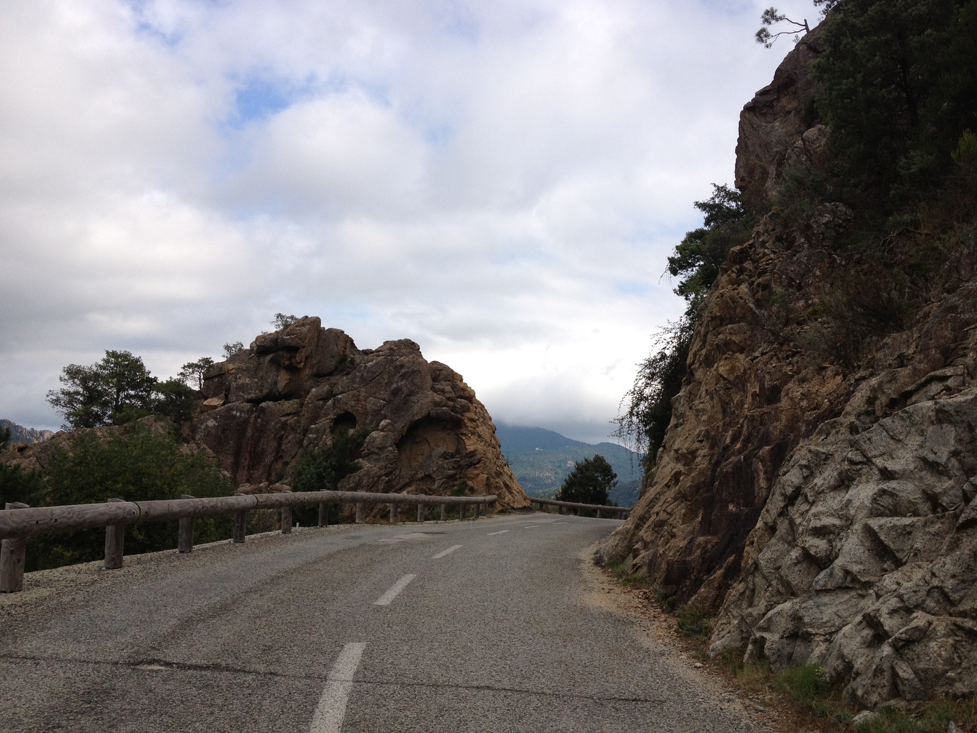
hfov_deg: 52.6
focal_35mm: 35
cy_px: 366
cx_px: 488
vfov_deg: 40.7
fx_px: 988
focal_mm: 4.28
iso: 64
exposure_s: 1/1381
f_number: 2.4
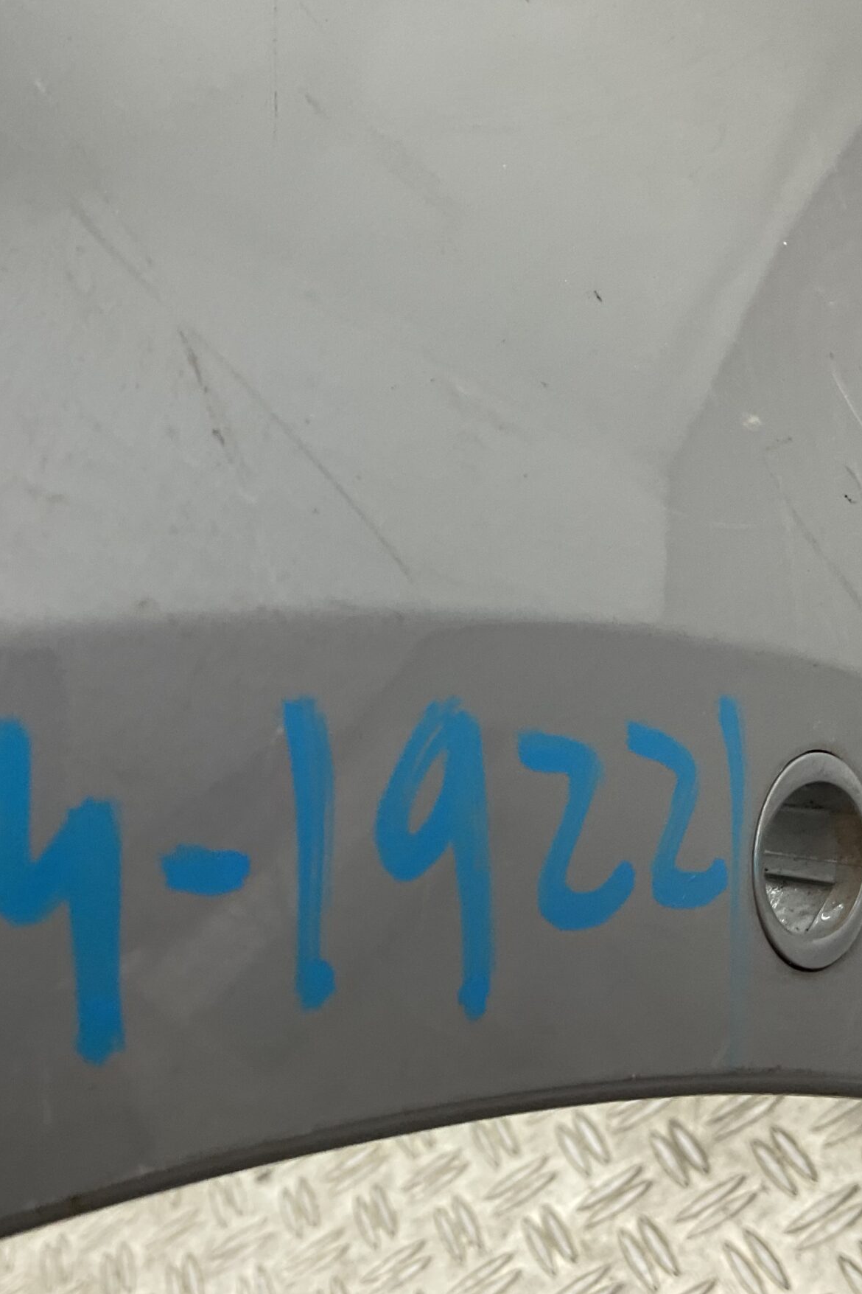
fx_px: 1580
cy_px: 683
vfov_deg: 44.5
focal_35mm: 44
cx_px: 270
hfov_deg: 30.2
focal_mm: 3
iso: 40
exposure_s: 1/100
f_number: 1.8
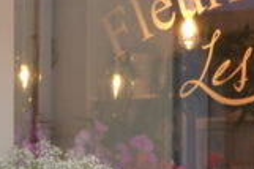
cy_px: 171
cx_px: 60
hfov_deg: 7.2
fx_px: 2023
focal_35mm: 287
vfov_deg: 4.8
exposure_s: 1/100
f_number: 5
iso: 400
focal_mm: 30
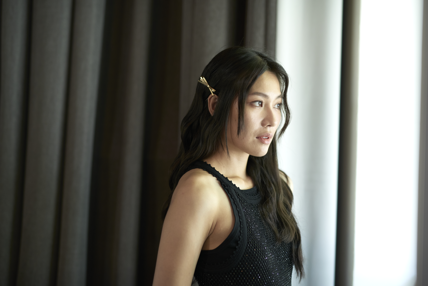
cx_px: 214
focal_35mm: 50
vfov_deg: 27.0
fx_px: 595
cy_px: 143
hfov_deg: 39.6
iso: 800
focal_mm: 50
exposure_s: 1/125
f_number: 2
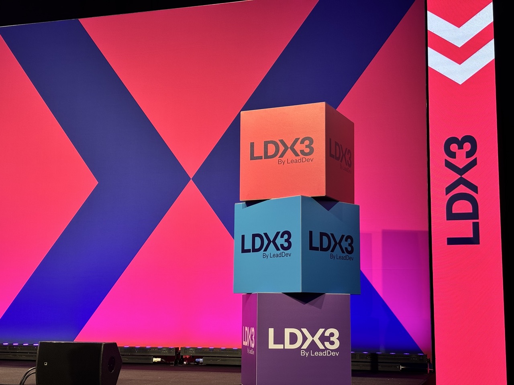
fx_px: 772
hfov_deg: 36.8
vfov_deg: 28.0
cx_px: 257
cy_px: 192
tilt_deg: +8.8
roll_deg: -1.1
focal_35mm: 52
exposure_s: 1/50
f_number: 1.6
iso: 40
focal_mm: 5.96
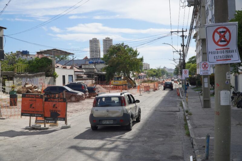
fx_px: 262
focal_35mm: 39
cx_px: 121
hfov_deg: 49.6
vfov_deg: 34.2
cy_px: 80
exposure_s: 1/640
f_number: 5.6
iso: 100
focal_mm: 26
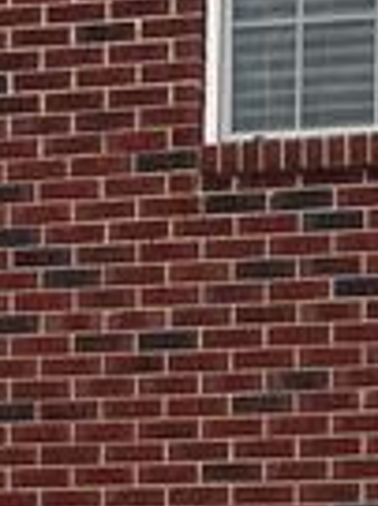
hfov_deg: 10.0
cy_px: 963
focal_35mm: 148
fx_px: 2158
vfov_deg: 12.1
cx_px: 273
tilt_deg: -0.1
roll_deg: -0.8
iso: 50
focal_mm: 5.7
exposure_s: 1/383
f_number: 1.5
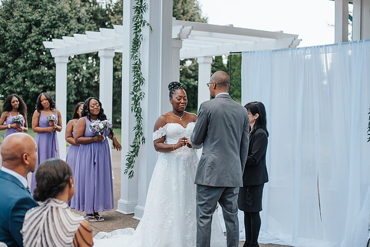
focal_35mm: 52
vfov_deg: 25.9
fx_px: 538
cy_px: 124
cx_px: 185
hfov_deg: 38.0
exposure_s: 1/1000
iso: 200
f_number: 2.5
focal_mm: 50
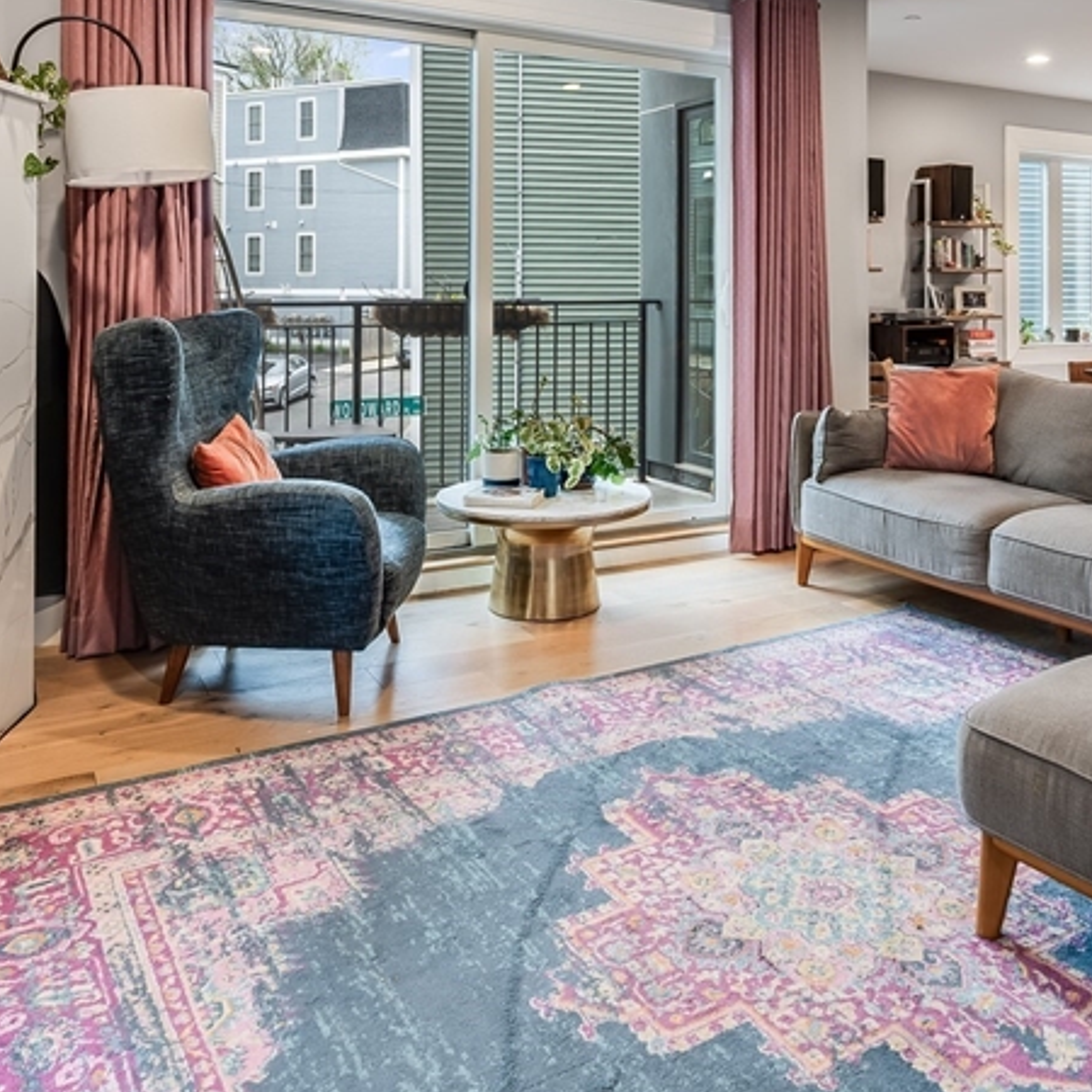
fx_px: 1035
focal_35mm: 29
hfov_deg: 55.3
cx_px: 636
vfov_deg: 53.5
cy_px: 295
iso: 100
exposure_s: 1/20
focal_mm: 15
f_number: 8
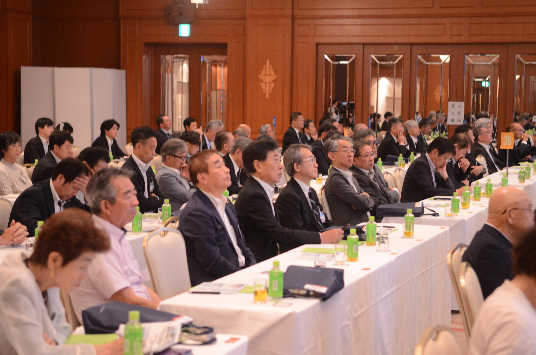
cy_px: 178
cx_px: 268
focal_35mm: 82
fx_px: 1226
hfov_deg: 24.7
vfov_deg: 16.5
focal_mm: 55
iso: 1600
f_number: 3.2
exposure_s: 1/60
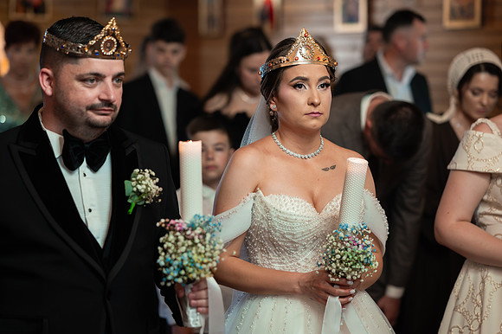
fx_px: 1185
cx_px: 251
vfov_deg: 16.1
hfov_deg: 23.9
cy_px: 167
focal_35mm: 85
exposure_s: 1/250
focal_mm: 85
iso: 1600
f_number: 2.2
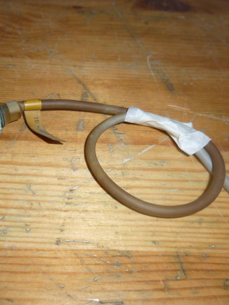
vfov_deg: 54.0
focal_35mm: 34
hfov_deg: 41.0
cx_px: 67
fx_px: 300
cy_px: 153
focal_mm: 4.5
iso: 100
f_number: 3.1
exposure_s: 1/60
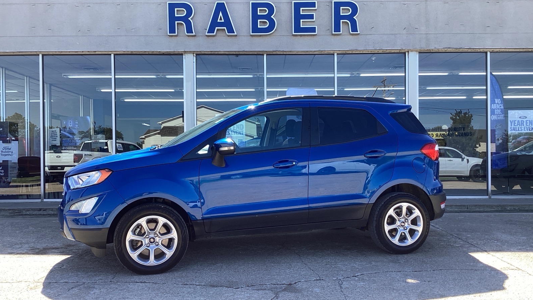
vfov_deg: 34.7
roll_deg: +0.3
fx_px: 481
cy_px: 155
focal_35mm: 34
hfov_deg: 58.0
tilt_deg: +0.7
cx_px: 266
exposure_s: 1/344
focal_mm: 3.3
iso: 25
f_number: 2.4
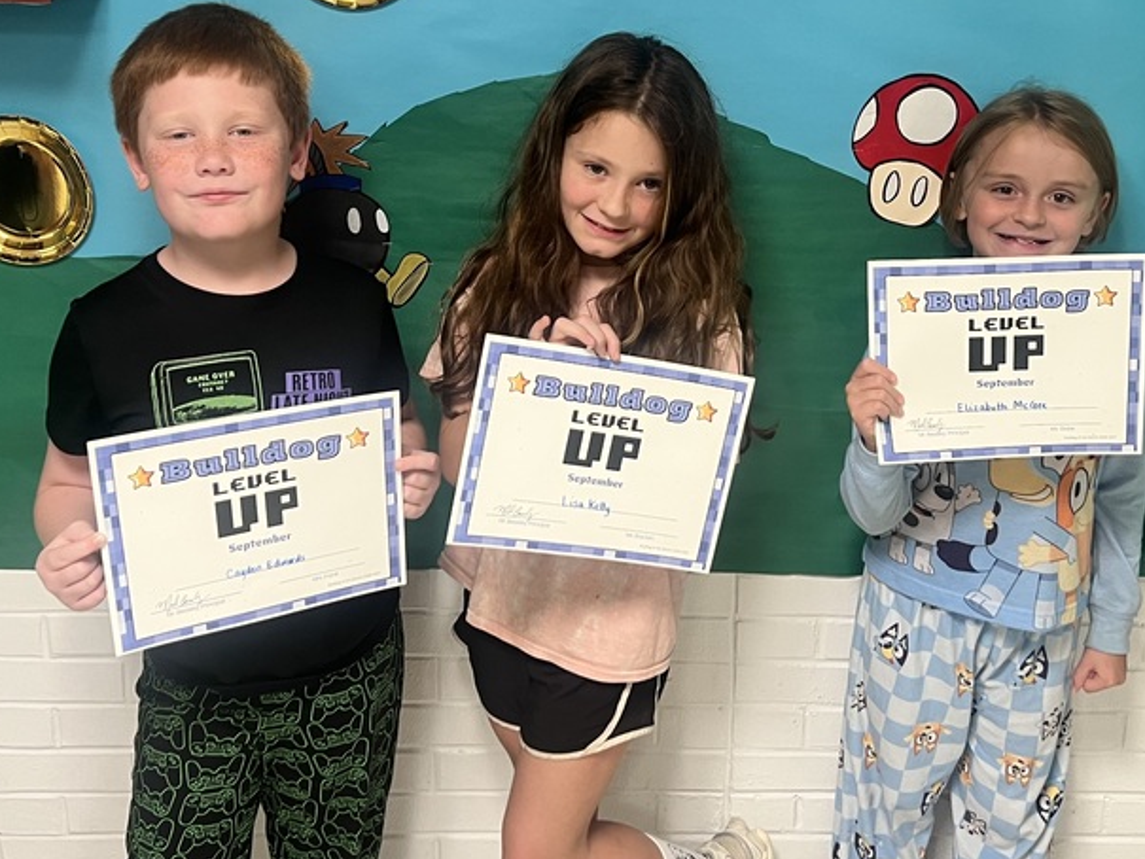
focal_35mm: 44
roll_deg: -1.0
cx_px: 623
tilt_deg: -17.8
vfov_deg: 32.7
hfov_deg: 42.9
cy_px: 314
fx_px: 1456
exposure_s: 1/60
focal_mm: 5.7
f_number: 1.5
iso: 125
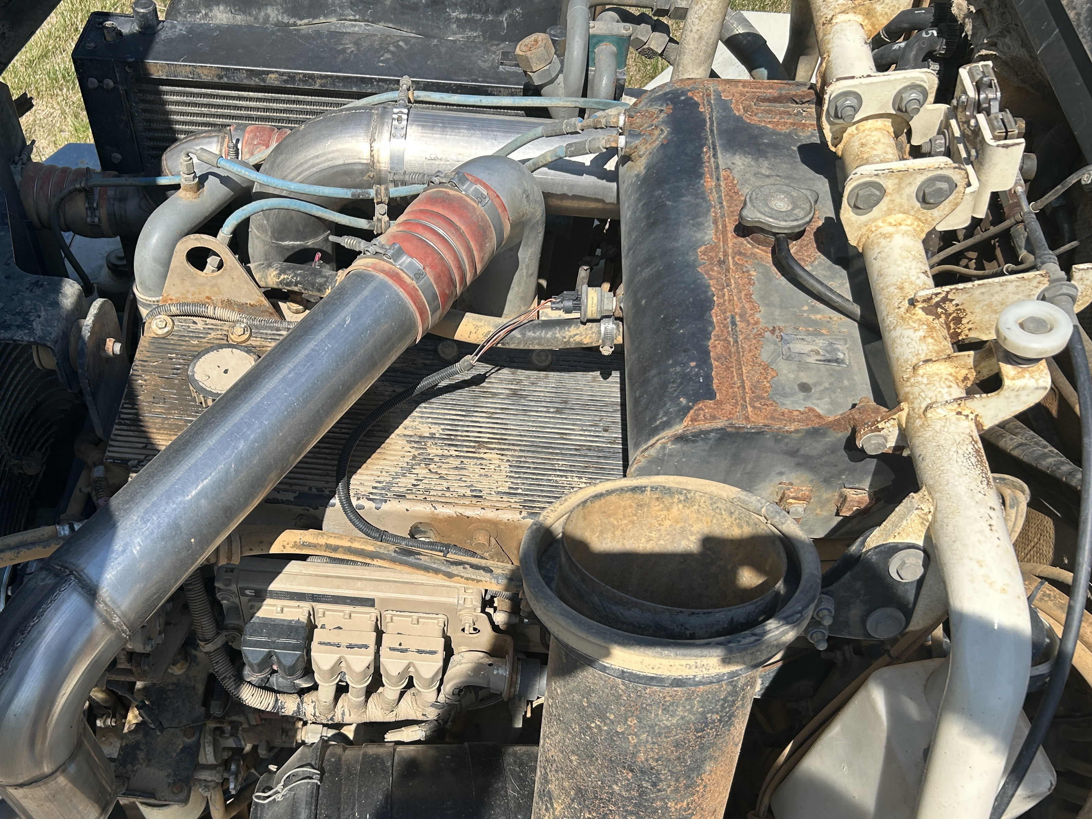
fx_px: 1041
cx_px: 423
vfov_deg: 42.8
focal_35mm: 33
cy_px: 483
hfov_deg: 54.8
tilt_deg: -52.5
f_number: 1.5
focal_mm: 5.7
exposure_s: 1/2994
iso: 50
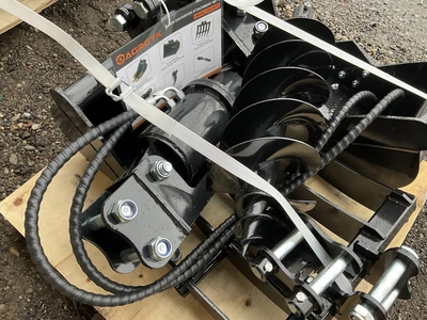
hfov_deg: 61.7
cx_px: 214
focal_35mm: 29
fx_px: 358
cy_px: 160
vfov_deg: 48.2
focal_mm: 3
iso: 50
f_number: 1.8
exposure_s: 1/122
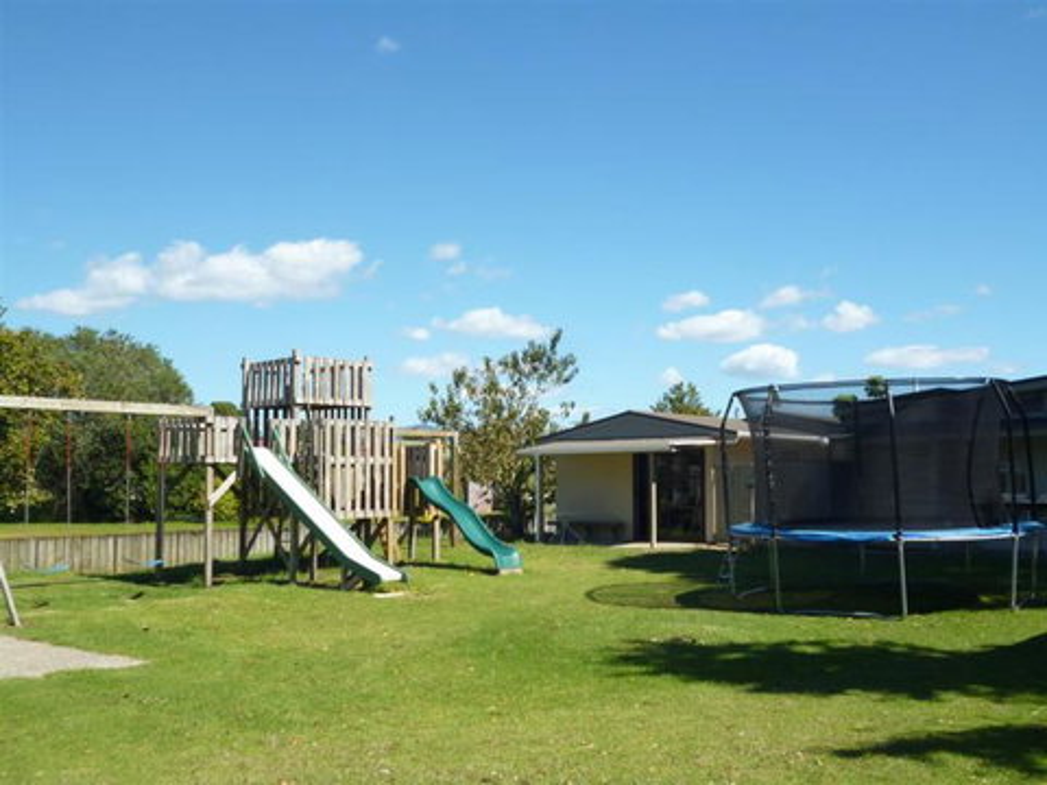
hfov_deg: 51.4
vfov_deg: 39.7
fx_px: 1089
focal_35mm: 36
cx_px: 524
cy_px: 392
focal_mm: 6.4
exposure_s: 1/100
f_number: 10
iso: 100
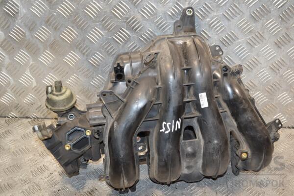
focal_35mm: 48
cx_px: 147
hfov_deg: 41.1
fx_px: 392
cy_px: 98
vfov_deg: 28.1
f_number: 5.6
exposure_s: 1/200
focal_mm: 32
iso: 800
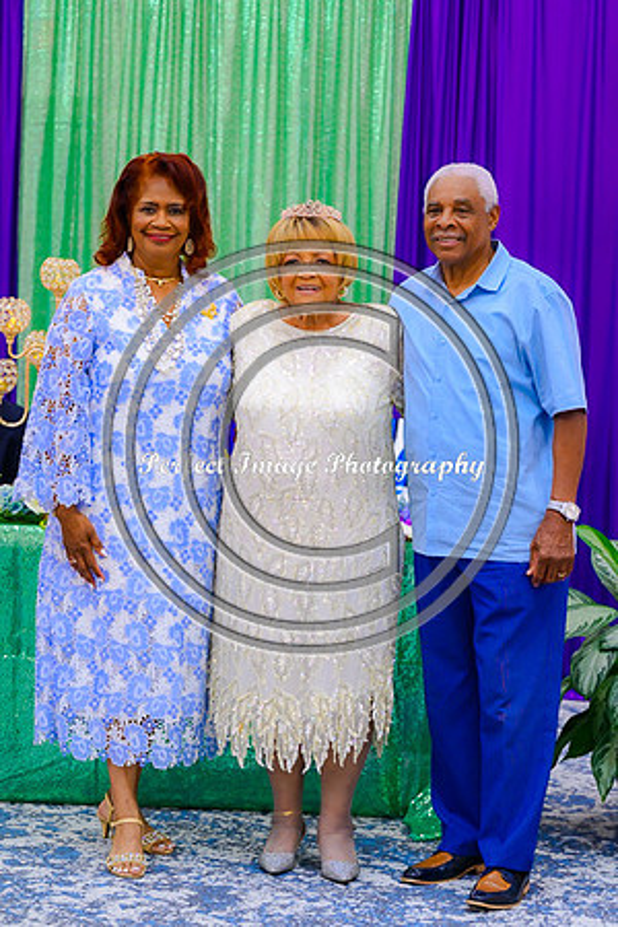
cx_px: 309
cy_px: 464
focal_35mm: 105
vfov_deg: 19.5
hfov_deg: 13.0
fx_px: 2704
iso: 560
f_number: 2.8
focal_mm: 70
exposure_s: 1/100
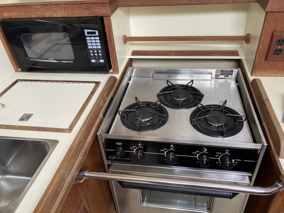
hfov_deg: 63.4
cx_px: 142
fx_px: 230
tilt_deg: -36.0
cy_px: 106
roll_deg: +4.8
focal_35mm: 28
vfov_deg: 49.7
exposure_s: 1/60
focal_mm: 3.99
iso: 160
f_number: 1.8
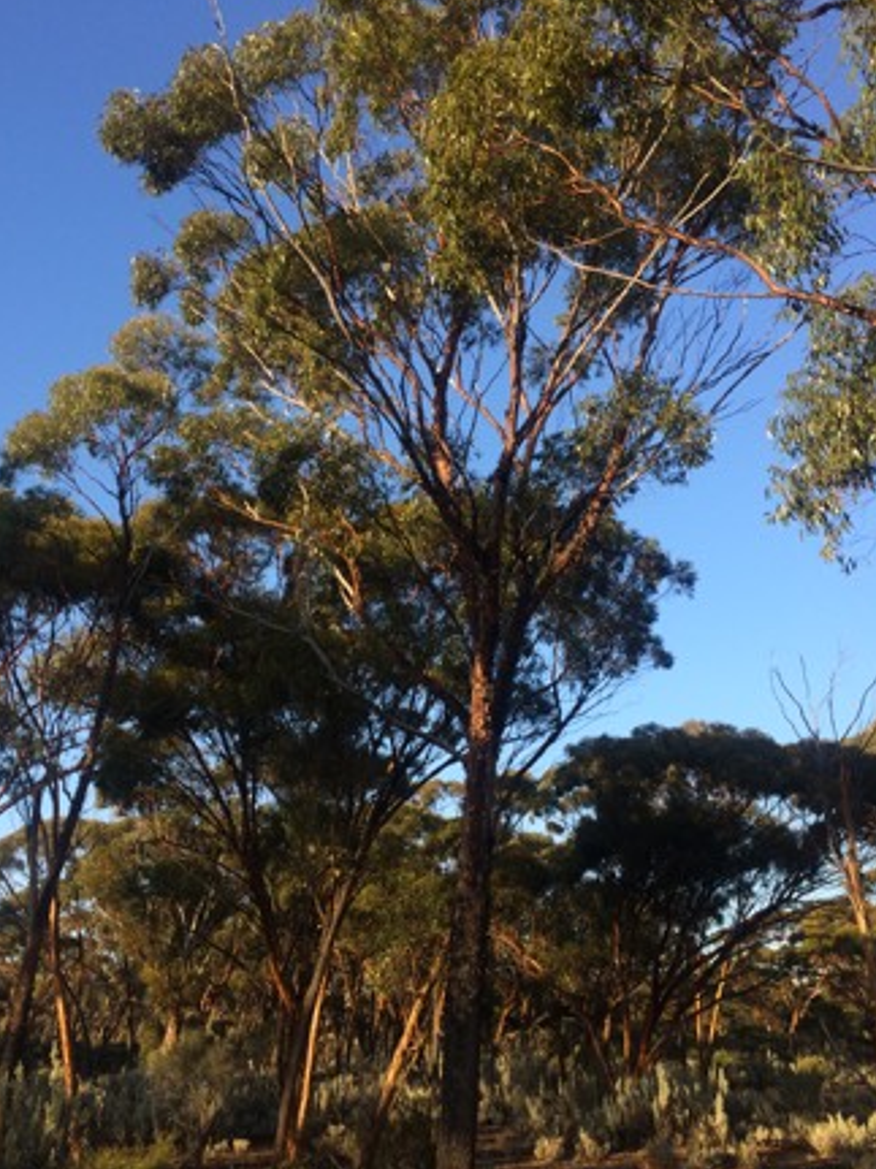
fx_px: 1182
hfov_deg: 40.7
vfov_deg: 52.6
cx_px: 415
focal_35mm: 35
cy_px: 575
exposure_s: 1/612
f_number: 2.2
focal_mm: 4.15
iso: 32
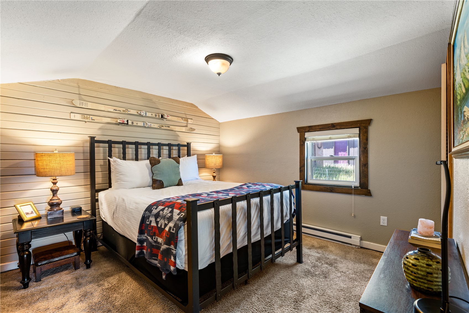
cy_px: 156
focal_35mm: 16
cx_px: 234
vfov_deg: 73.7
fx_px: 208
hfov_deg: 96.7
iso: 100
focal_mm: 16
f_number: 7.1
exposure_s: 1/1.25
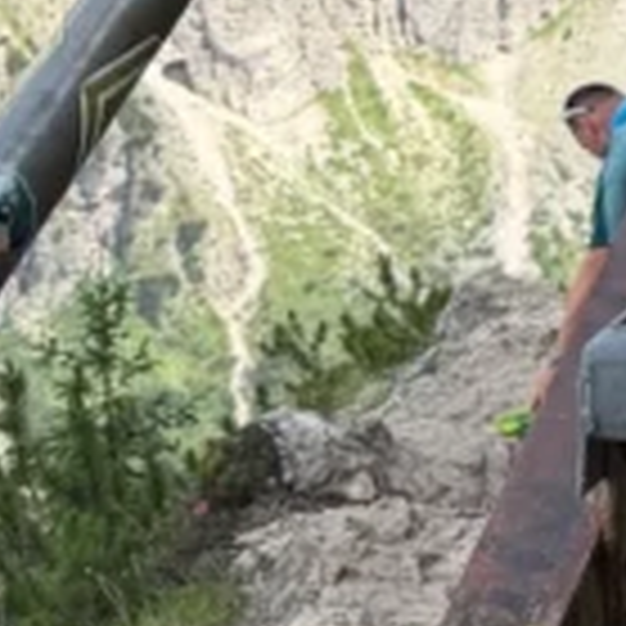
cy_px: -676
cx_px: 1387
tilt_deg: -4.7
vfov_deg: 10.2
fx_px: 3192
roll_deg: -1.6
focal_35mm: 156
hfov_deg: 10.1
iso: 100
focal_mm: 6.76
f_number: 1.78
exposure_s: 1/1618
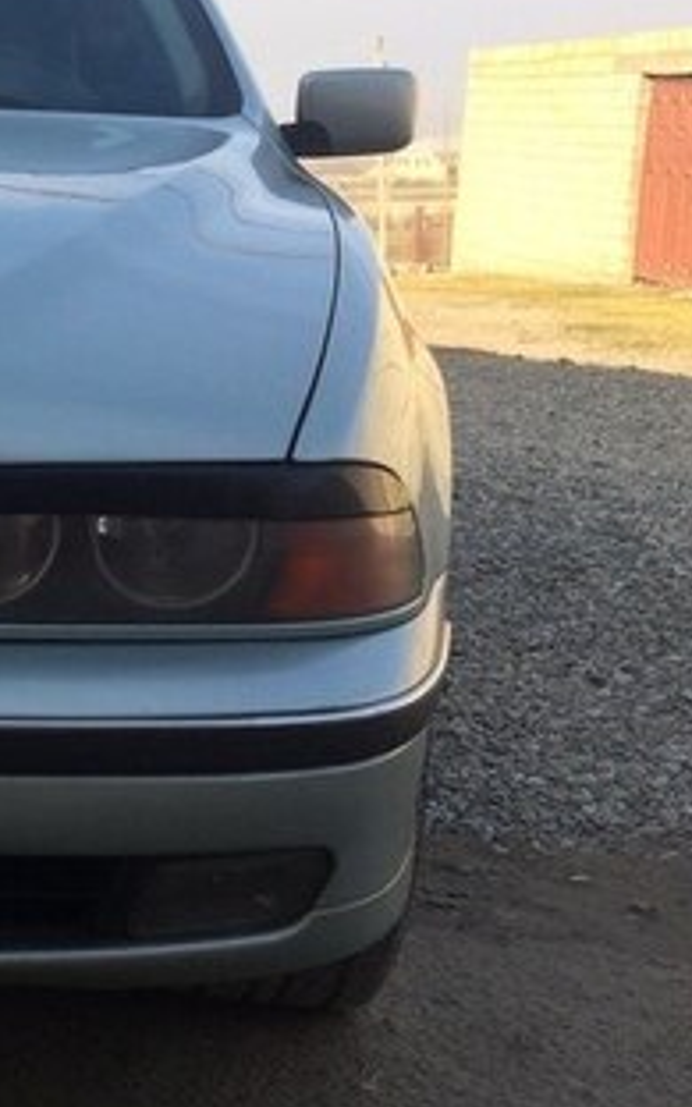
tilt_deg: -14.9
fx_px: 1961
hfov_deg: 17.4
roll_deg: +2.0
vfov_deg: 31.5
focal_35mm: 65
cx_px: -433
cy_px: 598
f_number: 2.2
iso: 32
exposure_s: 1/838
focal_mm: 4.15
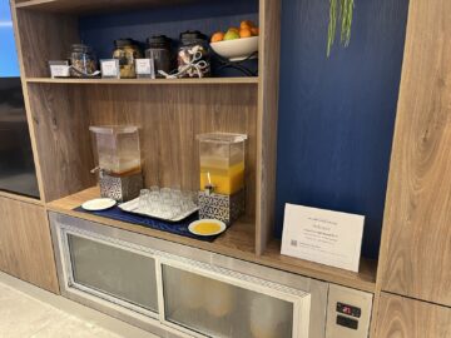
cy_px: 169
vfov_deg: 53.1
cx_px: 226
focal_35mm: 26
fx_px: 339
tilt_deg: -16.2
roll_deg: +0.7
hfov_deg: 67.3
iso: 320
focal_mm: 5.1
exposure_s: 1/50
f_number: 1.6
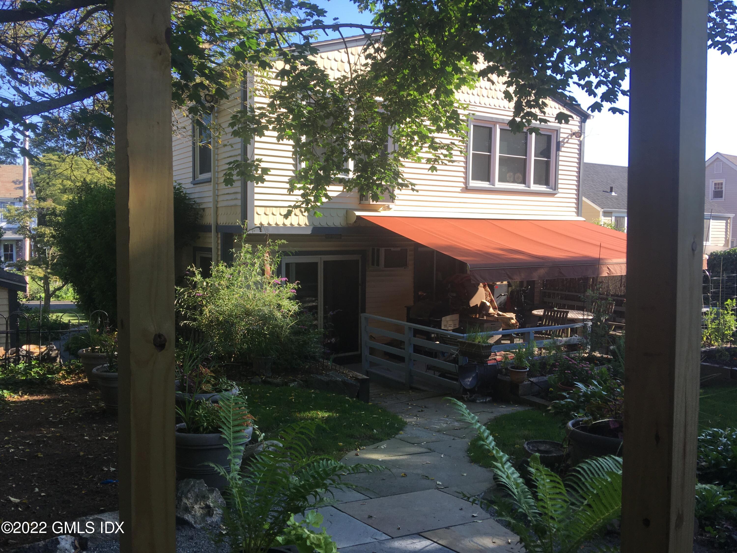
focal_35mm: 29
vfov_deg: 48.2
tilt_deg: -3.7
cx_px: 368
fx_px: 617
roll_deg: -0.4
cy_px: 276
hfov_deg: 61.7
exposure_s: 1/400
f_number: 2.2
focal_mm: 4.15
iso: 25
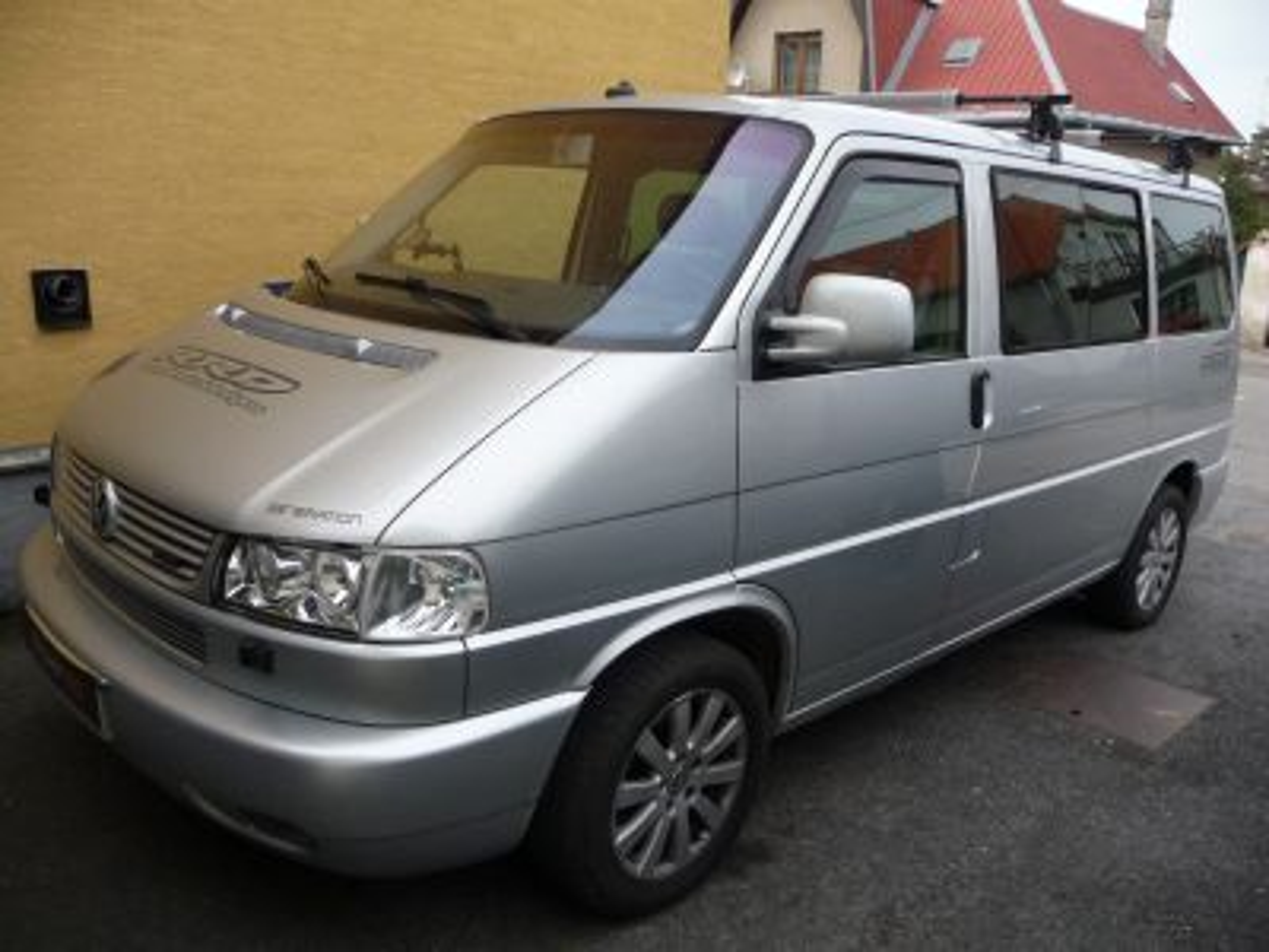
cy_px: 476
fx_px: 1026
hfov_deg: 63.4
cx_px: 634
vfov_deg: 49.7
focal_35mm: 28
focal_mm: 4.7
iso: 200
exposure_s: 1/640
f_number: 3.3
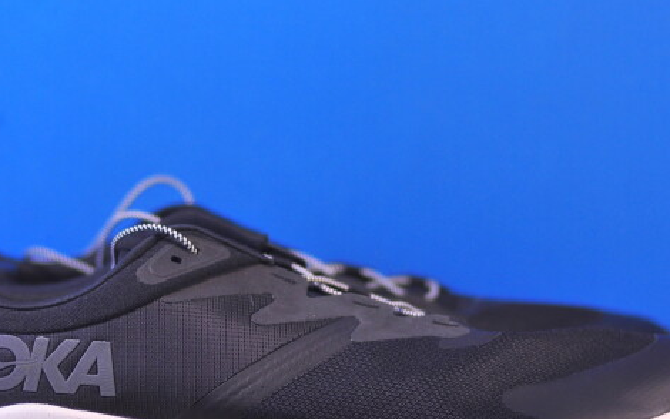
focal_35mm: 130
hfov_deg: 16.1
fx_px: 2374
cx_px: 284
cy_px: 240
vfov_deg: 10.1
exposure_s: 1/320
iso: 250
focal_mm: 50
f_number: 2.2
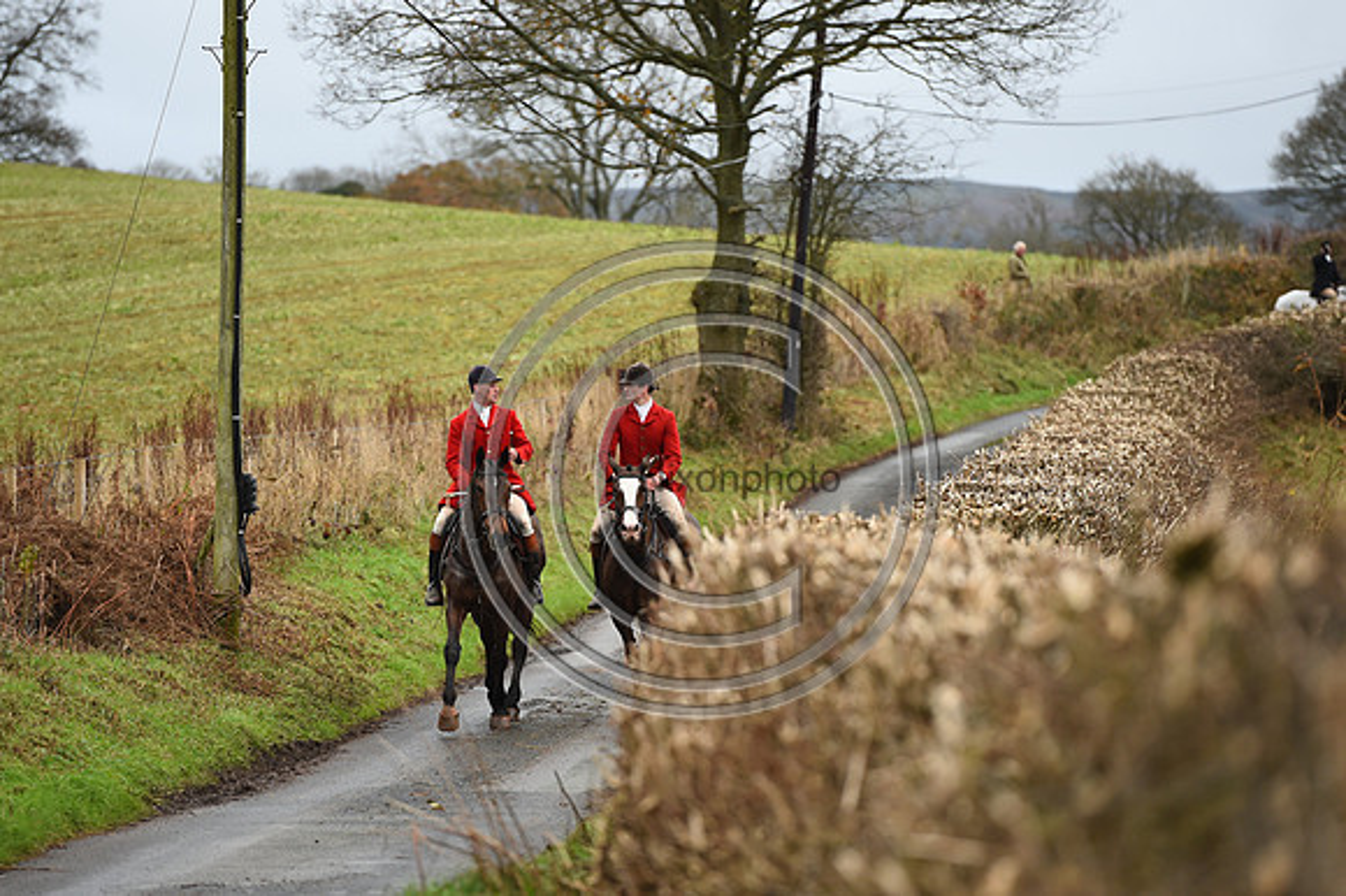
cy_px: 448
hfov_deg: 10.3
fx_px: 7473
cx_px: 673
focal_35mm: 200
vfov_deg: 6.9
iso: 800
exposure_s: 1/1000
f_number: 3.5
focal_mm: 200
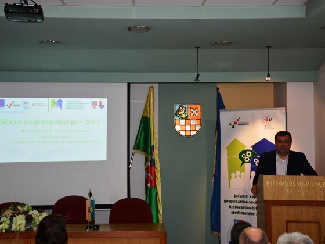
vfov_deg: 22.3
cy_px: 121
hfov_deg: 29.4
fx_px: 620
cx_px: 156
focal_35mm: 66
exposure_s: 1/100
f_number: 4.5
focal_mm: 40
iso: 400
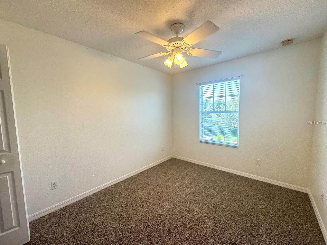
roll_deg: +0.5
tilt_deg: -5.4
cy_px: 122
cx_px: 164
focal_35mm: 14
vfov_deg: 85.7
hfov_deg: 102.1
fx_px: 132
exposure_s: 1/120
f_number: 2.2
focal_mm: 2.22
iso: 80
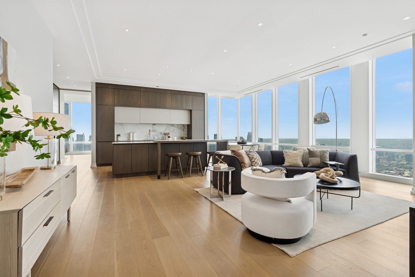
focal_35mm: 16
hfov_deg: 96.7
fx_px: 184
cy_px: 138
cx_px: 208
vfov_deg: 73.7
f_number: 8
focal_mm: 16
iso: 320
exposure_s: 1/200
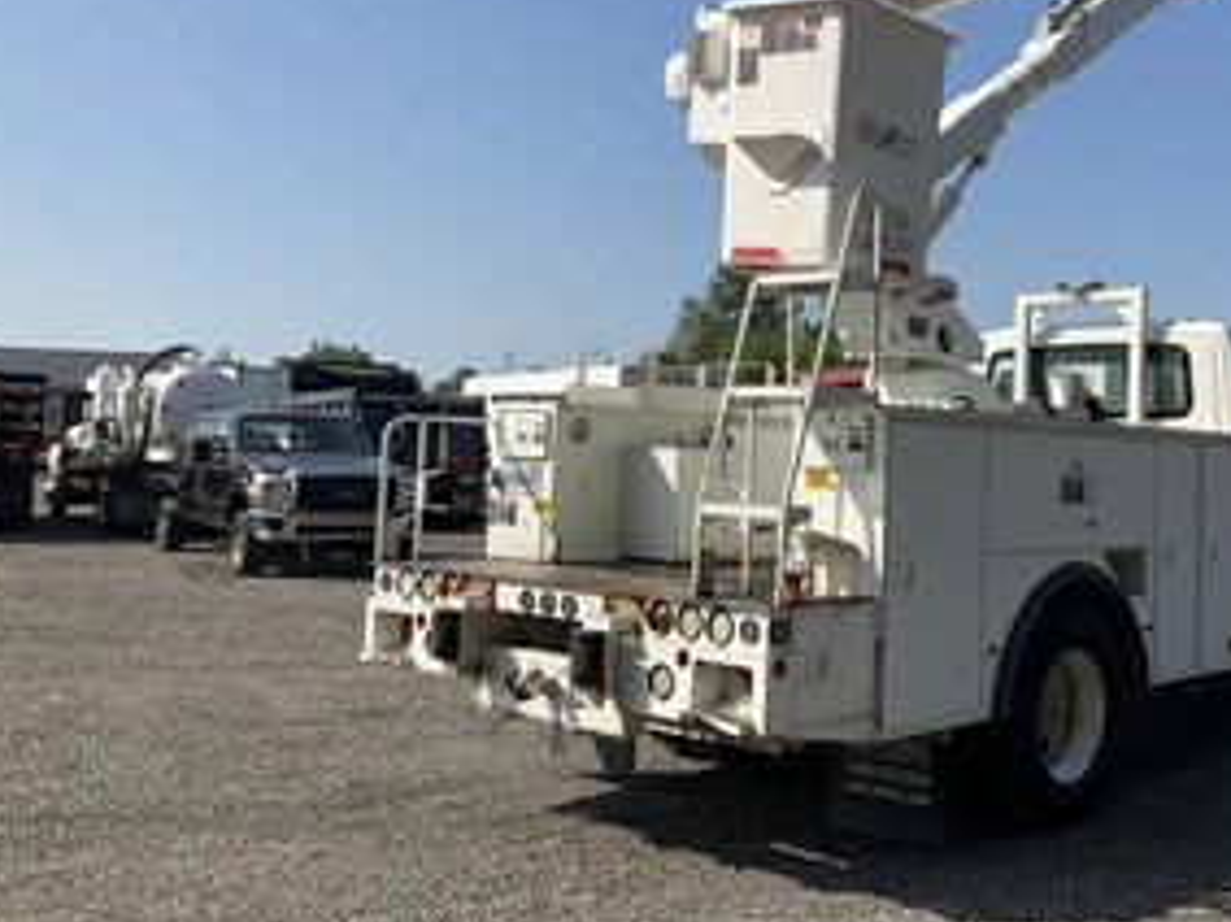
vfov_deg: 35.1
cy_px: 413
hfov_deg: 45.0
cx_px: 840
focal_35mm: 41
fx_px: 1457
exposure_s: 1/2320
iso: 25
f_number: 1.8
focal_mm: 3
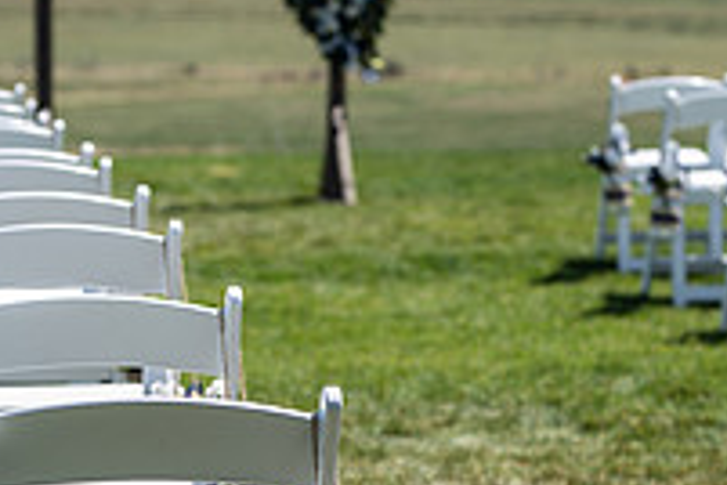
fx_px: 3837
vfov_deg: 7.2
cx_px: 297
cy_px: 413
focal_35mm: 190
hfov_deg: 10.8
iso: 80
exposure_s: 1/500
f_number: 4
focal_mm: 85
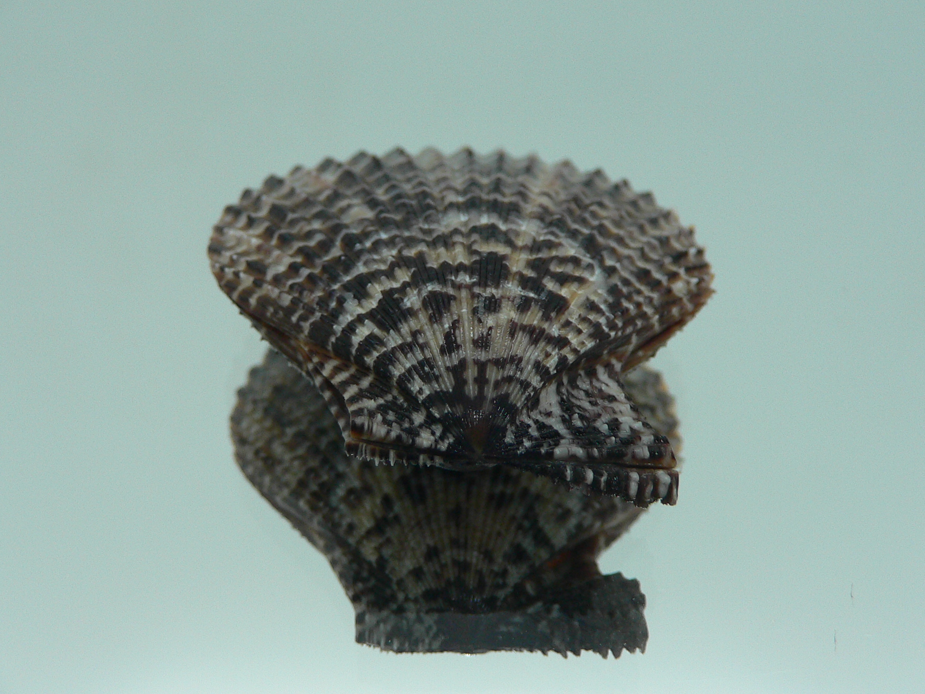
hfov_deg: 46.8
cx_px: 463
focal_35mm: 40
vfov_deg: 36.0
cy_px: 342
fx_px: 1069
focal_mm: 4.6
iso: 100
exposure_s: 1/60
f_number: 2.8
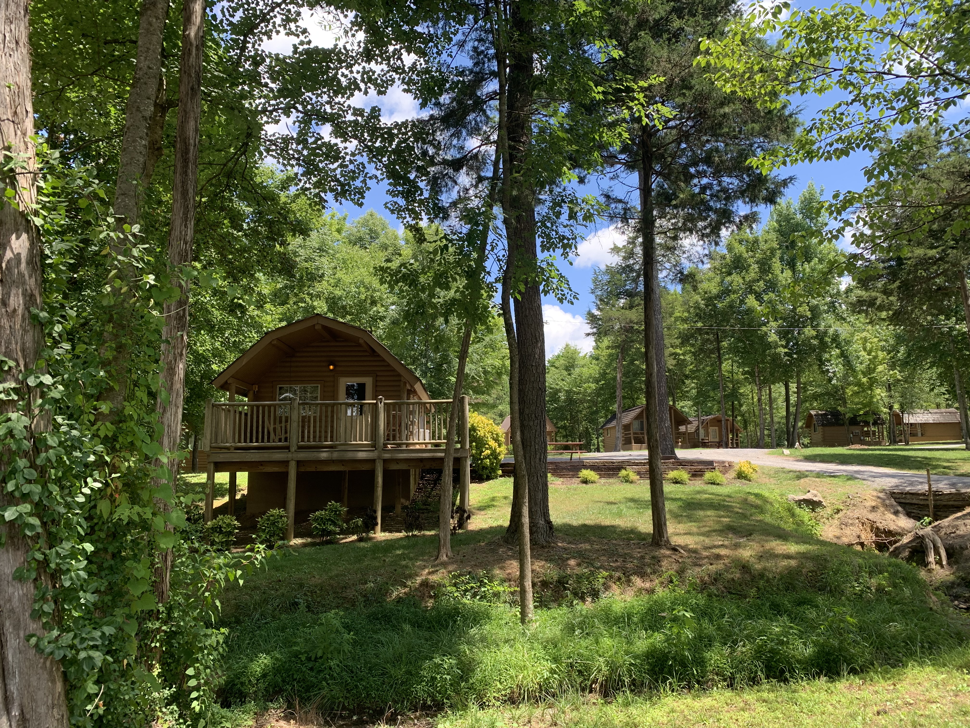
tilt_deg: +8.0
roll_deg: +0.8
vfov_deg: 53.1
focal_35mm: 26
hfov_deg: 67.3
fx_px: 729
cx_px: 485
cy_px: 364
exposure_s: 1/465
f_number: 1.8
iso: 25
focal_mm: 4.25
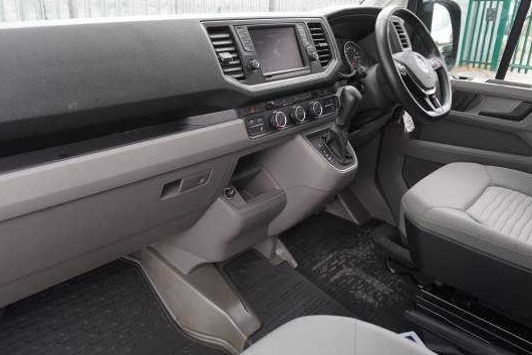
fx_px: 428
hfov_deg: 63.6
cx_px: 255
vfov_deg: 44.7
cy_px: 144
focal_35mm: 29
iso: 400
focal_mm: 16
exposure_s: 1/60
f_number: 4
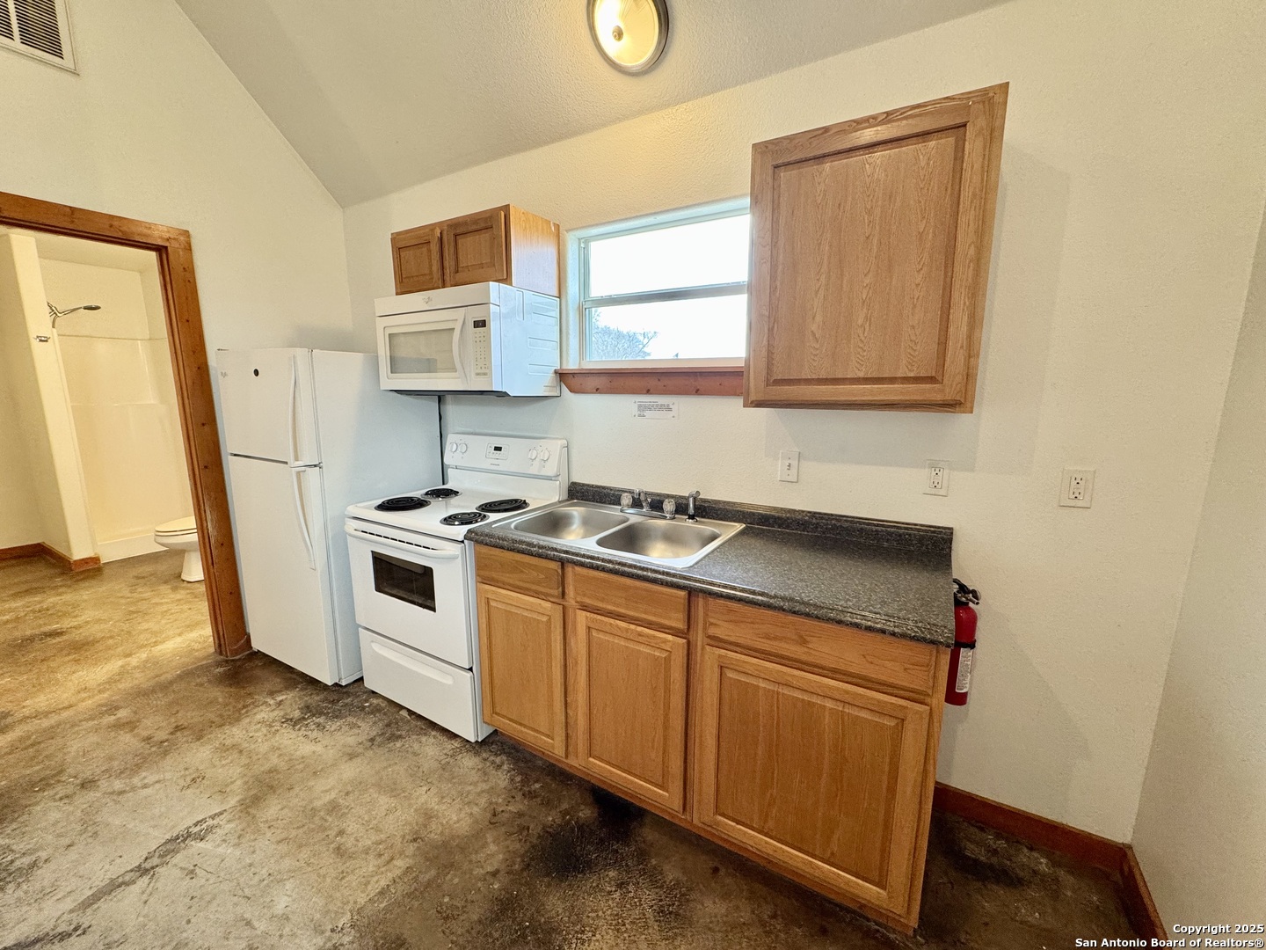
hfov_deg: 102.1
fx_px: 512
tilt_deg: -10.1
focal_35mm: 14
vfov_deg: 85.7
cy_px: 475
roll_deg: -0.2
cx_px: 633
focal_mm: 2.22
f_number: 2.2
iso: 160
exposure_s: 1/60
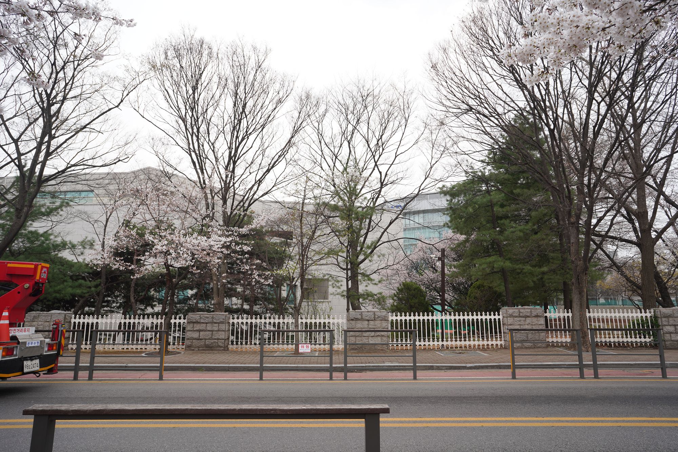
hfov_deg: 73.7
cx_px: 339
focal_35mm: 24
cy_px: 226
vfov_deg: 53.1
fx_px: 452
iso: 100
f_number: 9
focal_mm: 24
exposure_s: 1/100
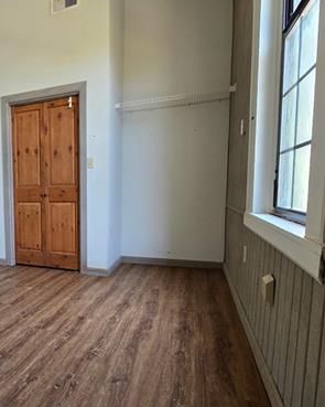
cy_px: 215
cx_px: 53
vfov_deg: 75.0
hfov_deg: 57.1
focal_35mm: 22
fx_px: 265
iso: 125
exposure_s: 1/60
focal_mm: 2.2
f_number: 2.2
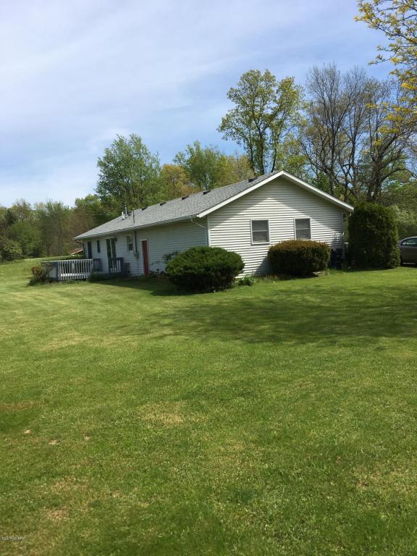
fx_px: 466
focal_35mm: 29
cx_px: 208
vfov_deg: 61.7
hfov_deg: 48.2
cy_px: 278
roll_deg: +4.3
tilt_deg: -1.3
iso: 25
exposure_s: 1/1923
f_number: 2.2
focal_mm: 4.15
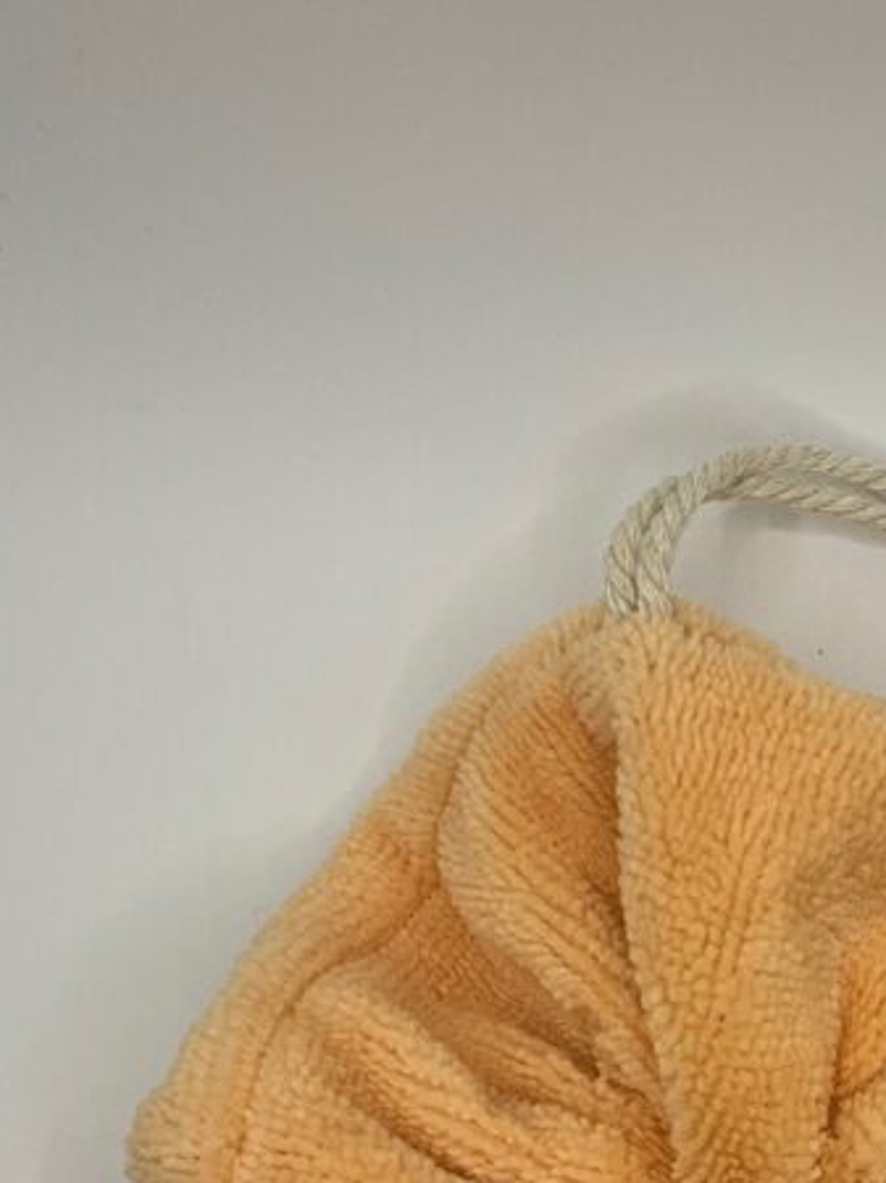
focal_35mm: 66
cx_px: 852
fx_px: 2255
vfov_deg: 28.9
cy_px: 896
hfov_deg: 21.6
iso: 25
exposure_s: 1/312
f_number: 1.8
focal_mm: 3
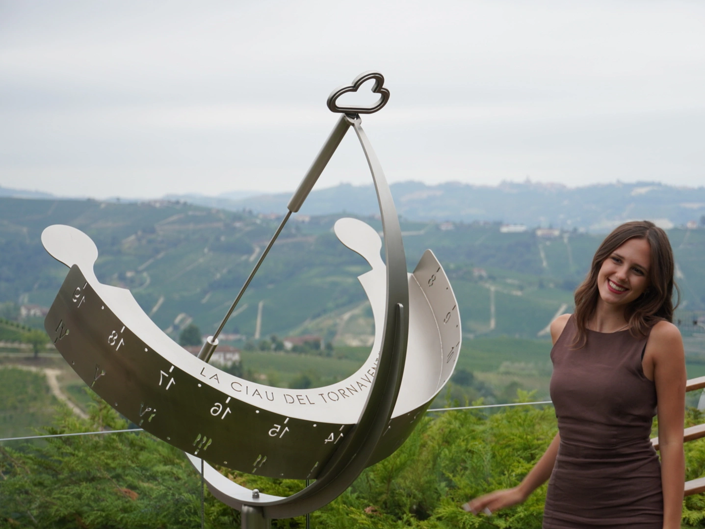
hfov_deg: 24.5
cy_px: 264
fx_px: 1620
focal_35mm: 80
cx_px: 361
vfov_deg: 18.5
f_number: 5
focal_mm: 49
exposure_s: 1/160
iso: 125
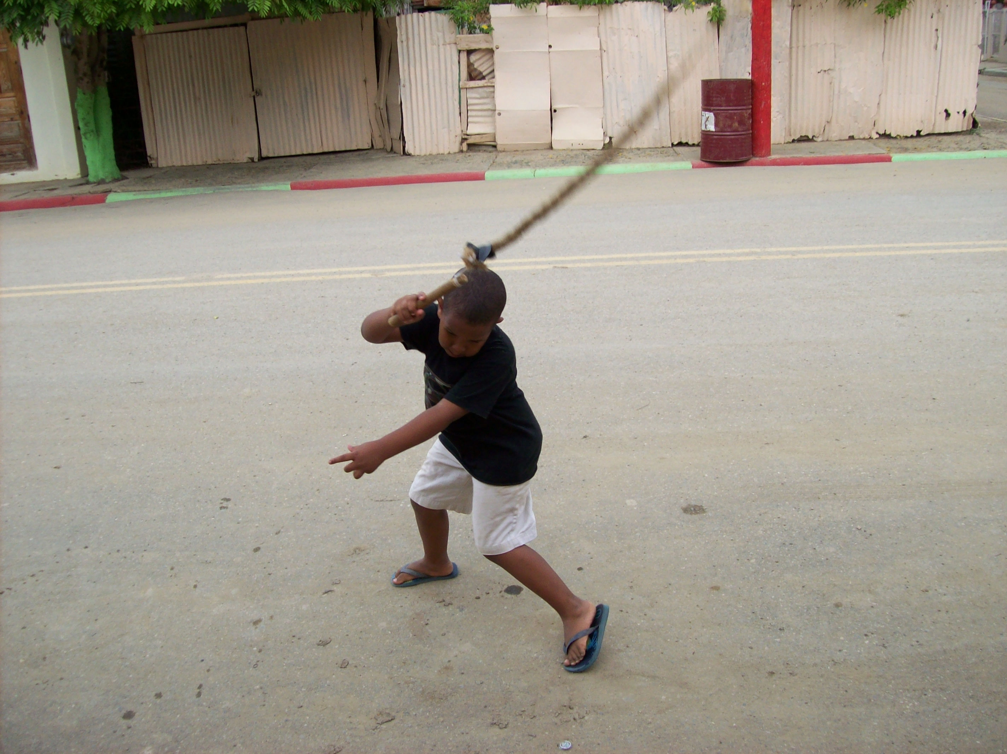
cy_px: 377
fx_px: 1047
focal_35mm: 36
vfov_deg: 39.6
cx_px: 504
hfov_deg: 51.4
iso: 80
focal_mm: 6
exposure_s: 1/288
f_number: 2.7
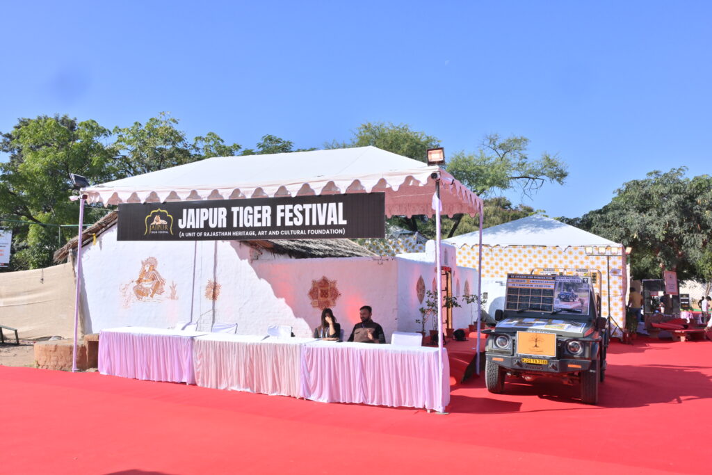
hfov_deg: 63.7
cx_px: 356
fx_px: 574
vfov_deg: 45.0
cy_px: 238
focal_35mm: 29
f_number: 14
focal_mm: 29
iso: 500
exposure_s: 1/800
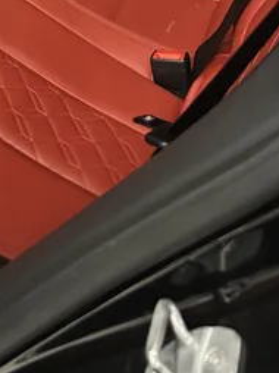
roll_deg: +1.7
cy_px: -119
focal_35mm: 82
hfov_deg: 17.3
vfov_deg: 21.5
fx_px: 883
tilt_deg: -23.2
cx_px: -41
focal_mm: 5.7
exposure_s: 1/60
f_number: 1.5
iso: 500
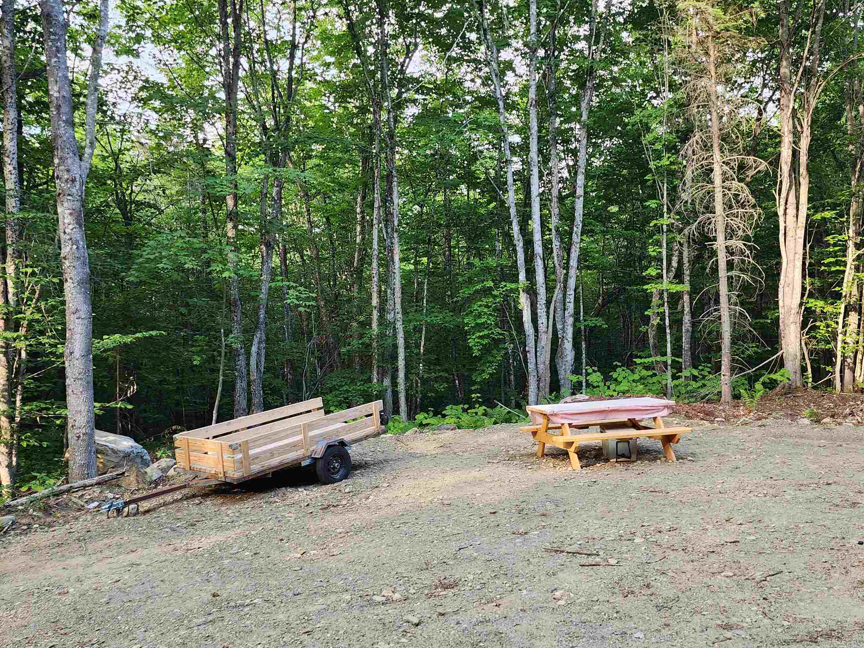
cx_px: 451
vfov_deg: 44.2
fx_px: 799
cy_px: 317
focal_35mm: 32
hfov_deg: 56.8
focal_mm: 6.4
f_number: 1.8
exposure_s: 1/180
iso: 80
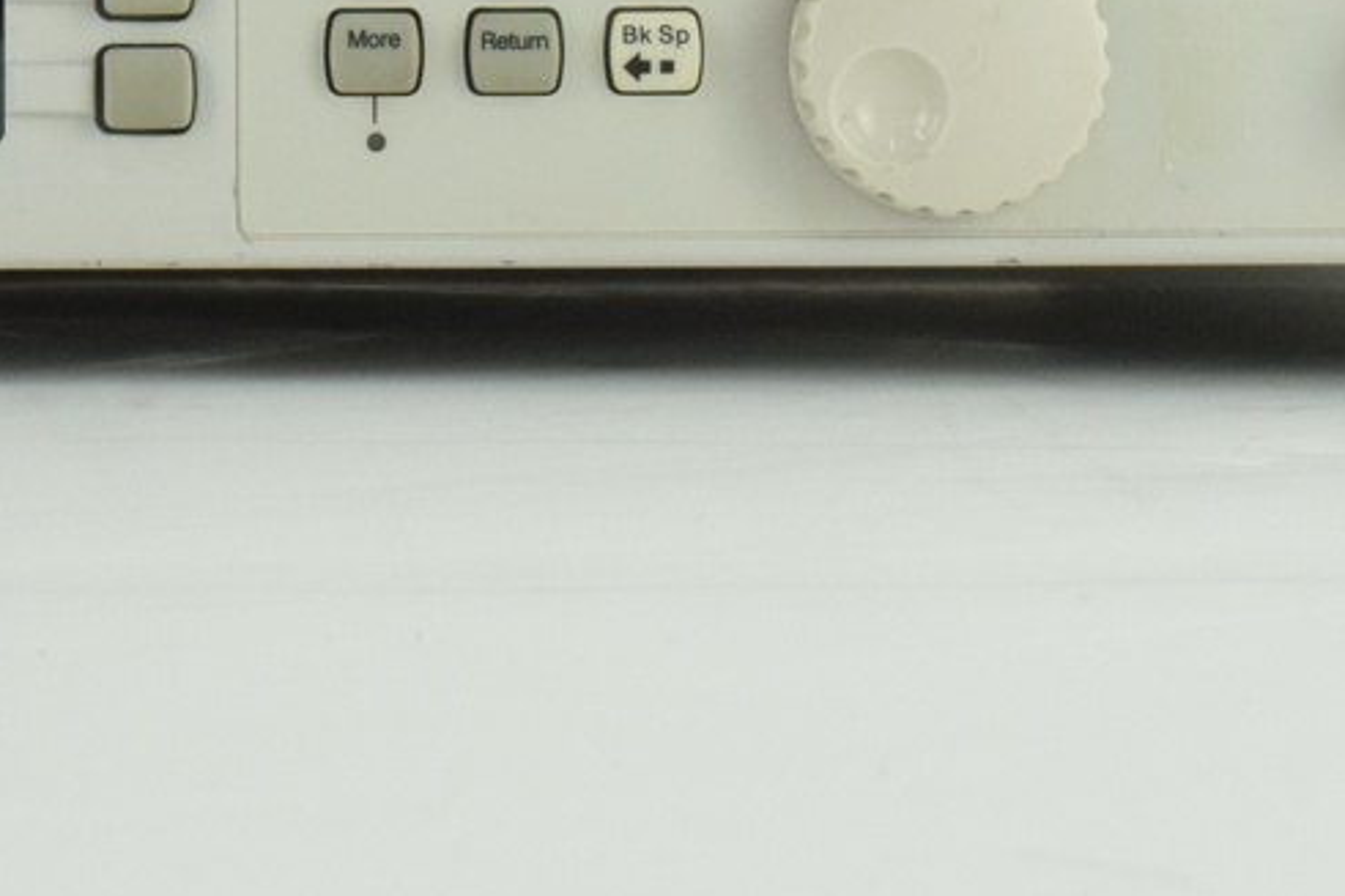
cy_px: -327
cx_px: 167
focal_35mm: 225
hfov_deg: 9.1
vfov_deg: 6.1
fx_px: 8403
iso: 1600
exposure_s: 1/40
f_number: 22
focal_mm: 46
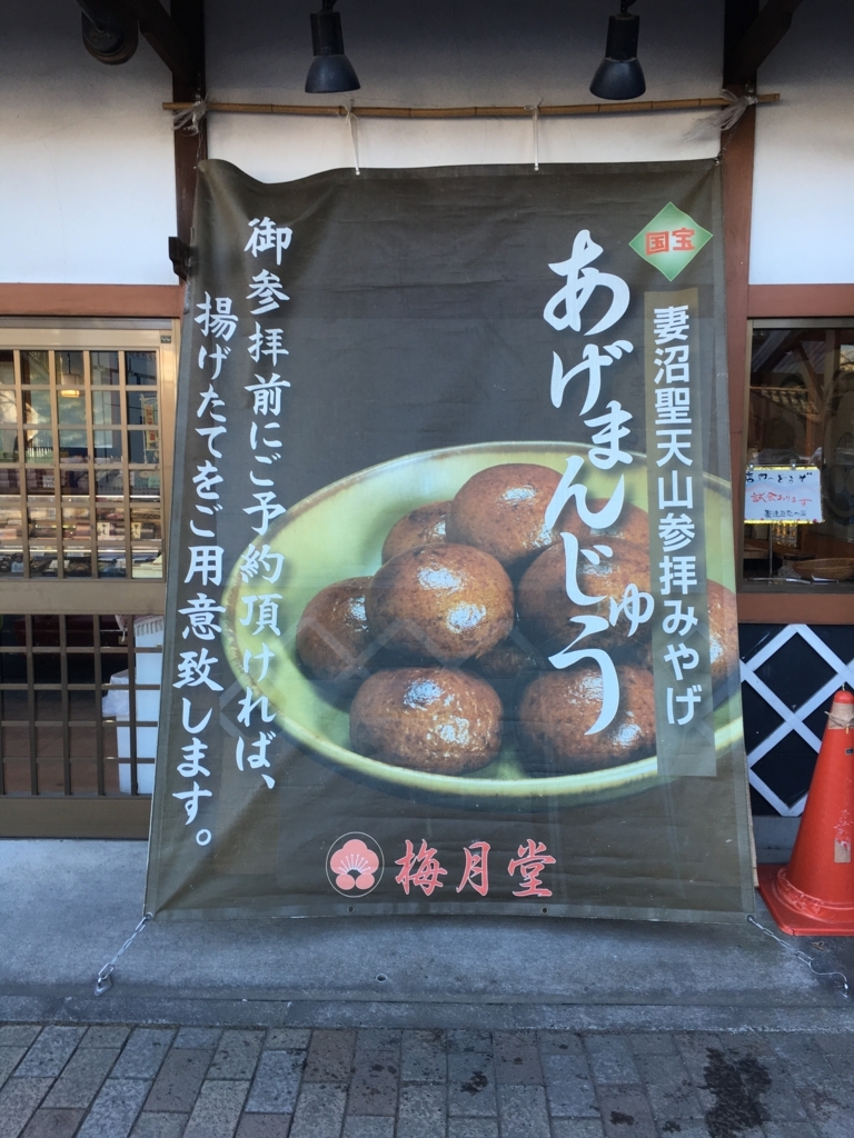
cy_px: 569
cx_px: 427
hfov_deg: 48.2
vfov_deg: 61.7
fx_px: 954
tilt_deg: -5.6
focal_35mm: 29
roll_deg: +0.7
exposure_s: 1/120
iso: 32
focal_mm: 4.15
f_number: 2.2
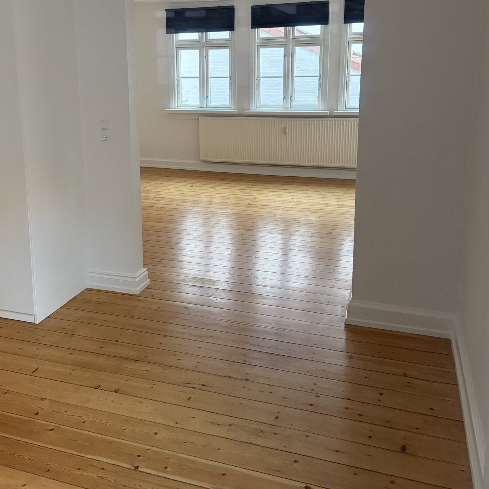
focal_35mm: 34
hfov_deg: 48.2
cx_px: 197
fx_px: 543
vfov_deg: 47.7
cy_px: 165
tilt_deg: -10.3
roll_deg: +0.4
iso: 640
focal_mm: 6.76
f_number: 1.78
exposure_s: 1/60
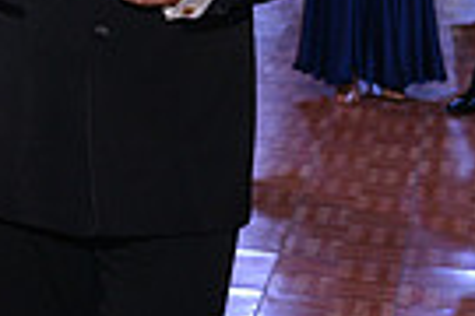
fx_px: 1807
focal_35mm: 137
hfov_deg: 14.5
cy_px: -191
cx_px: -95
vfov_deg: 9.7
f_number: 4.5
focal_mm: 32
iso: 1000
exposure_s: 1/250
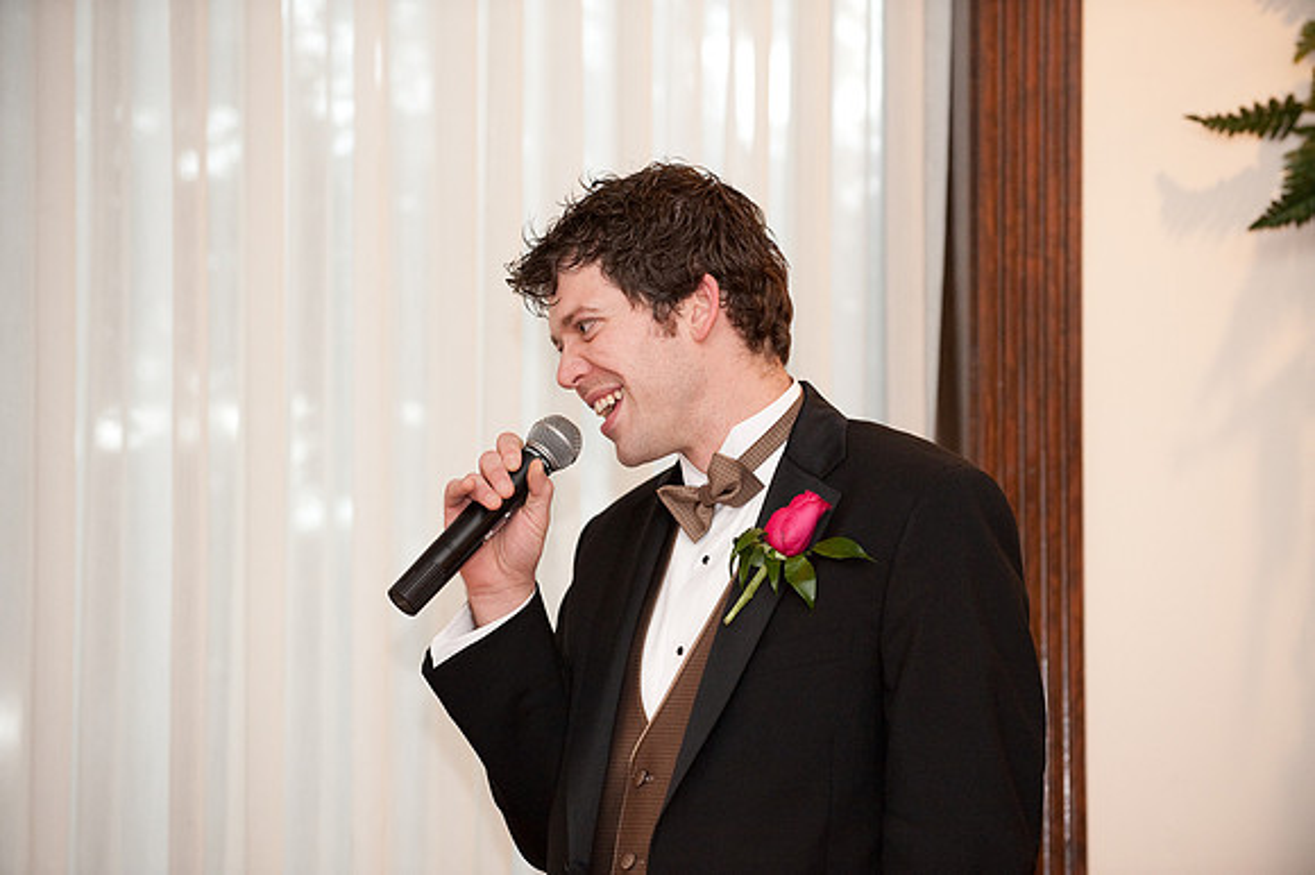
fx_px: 5111
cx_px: 658
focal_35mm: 140
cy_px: 438
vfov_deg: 9.8
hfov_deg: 14.7
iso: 2000
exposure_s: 1/60
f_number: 4.5
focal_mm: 140
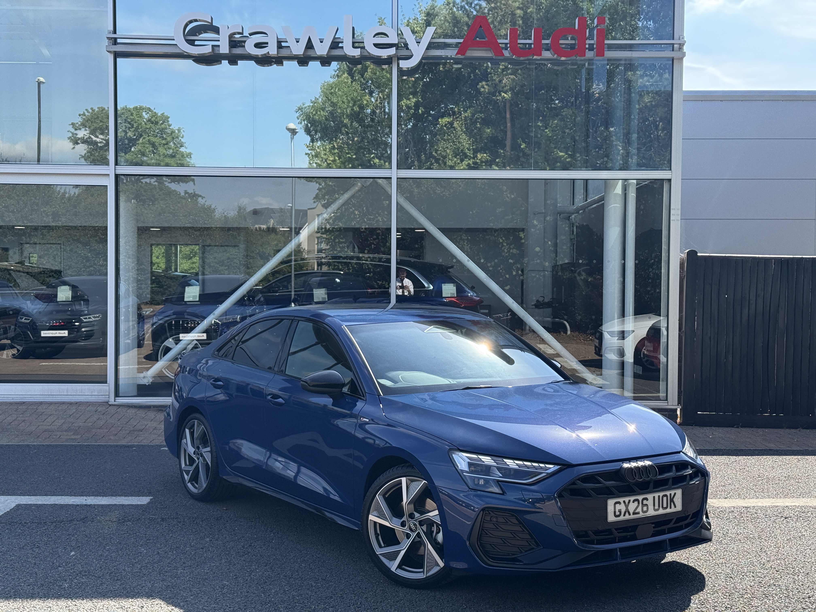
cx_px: 408
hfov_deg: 39.7
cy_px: 306
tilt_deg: -0.3
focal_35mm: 48
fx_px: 1131
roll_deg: +0.3
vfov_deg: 30.3
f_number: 1.78
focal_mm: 6.76
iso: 100
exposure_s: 1/2033
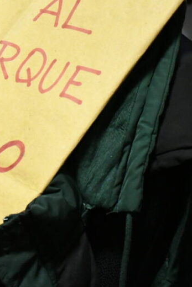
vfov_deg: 18.9
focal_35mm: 108
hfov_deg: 12.4
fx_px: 863
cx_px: -31
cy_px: 125
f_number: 4.2
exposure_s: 1/160
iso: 12800
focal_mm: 35
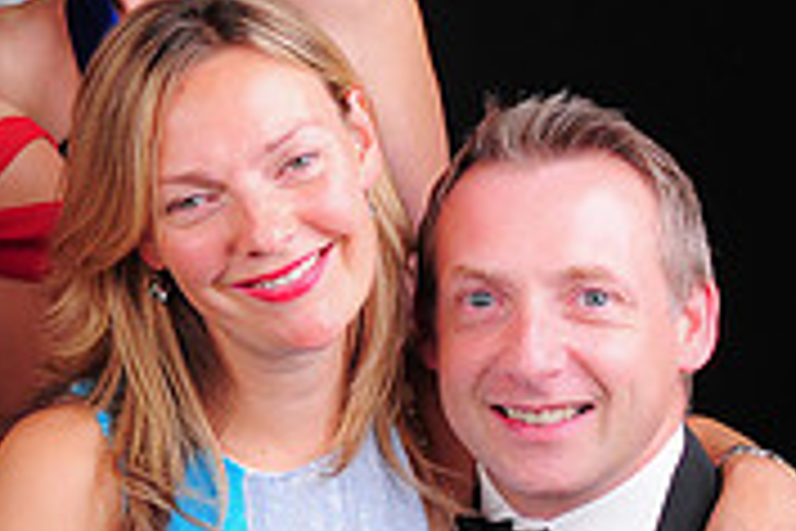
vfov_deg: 12.7
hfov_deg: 17.7
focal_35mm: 108
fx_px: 2388
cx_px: -256
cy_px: 155
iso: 200
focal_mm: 22
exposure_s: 1/125
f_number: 8
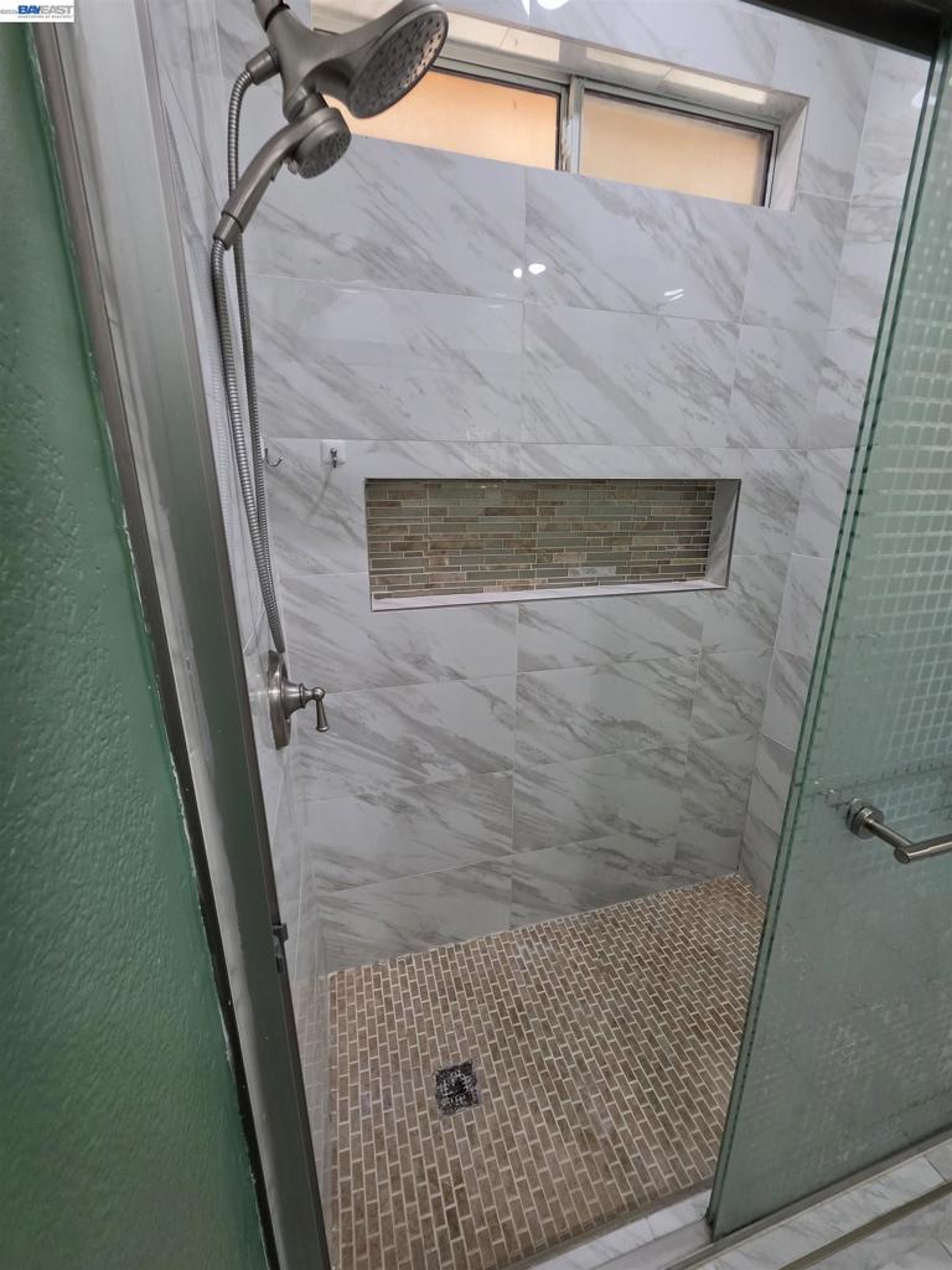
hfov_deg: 89.9
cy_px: 635
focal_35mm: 13
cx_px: 476
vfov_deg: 106.2
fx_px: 477
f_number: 1.9
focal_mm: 2.2
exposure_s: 1/120
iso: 160
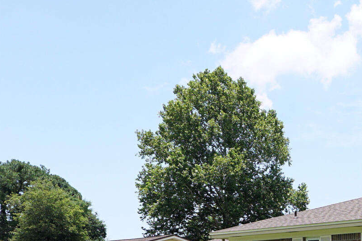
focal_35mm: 56
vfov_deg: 22.9
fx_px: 563
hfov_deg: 30.8
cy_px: 257
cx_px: 421
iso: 100
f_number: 7.1
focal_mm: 10
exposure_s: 1/200
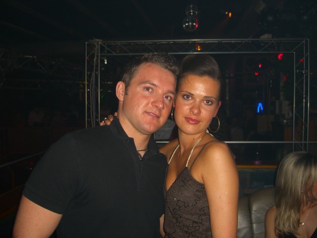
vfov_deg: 37.7
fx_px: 348
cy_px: 119
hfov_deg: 49.0
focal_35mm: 38
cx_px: 158
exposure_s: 1/60
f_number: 2.8
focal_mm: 7.9
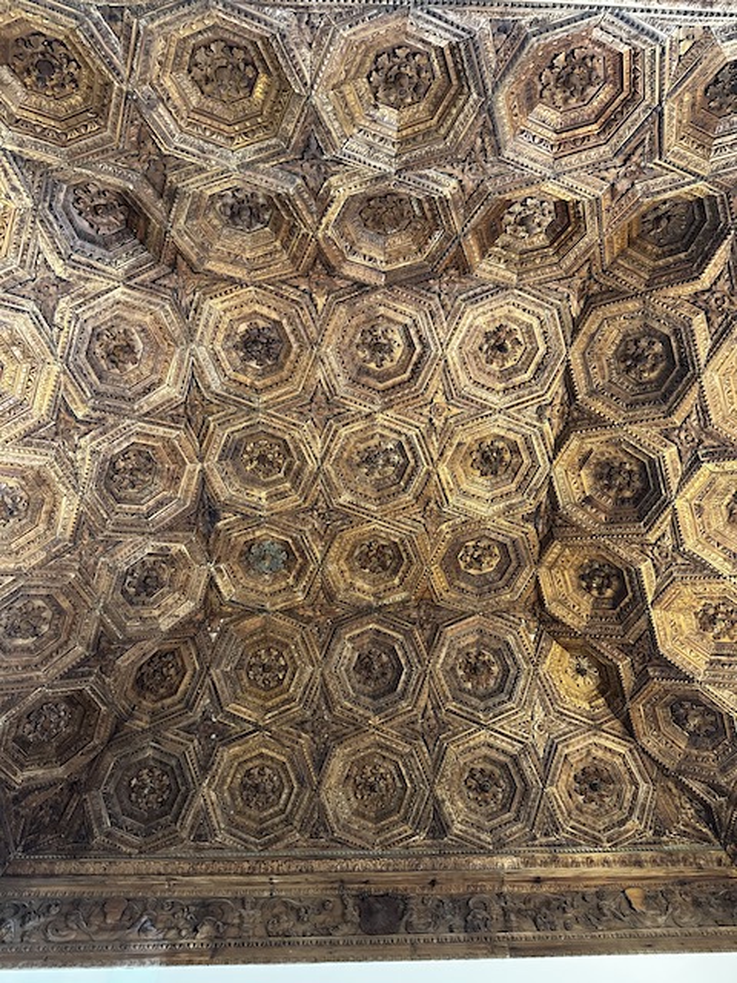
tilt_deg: +66.1
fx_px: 681
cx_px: 368
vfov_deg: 71.6
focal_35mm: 24
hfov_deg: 56.8
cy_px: 492
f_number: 1.78
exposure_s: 1/50
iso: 640
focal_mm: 6.86
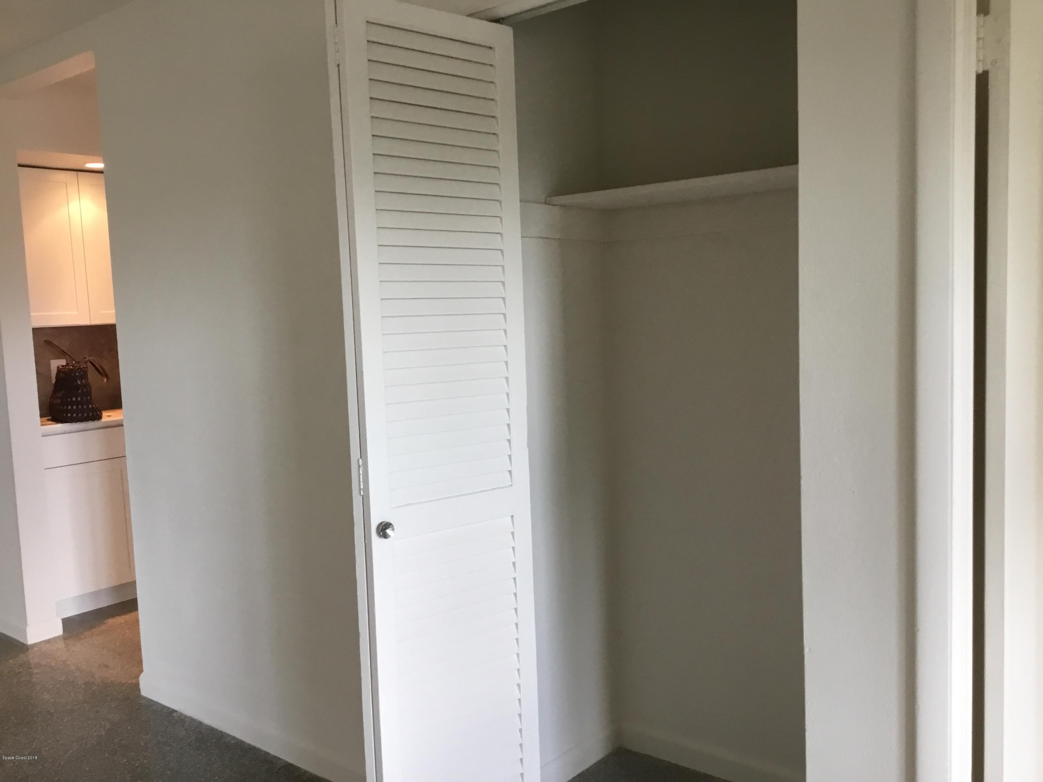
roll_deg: +2.3
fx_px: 934
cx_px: 522
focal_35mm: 31
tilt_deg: -5.6
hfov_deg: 58.4
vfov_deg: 45.4
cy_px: 391
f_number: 2.4
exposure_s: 1/30
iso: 50
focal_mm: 3.3
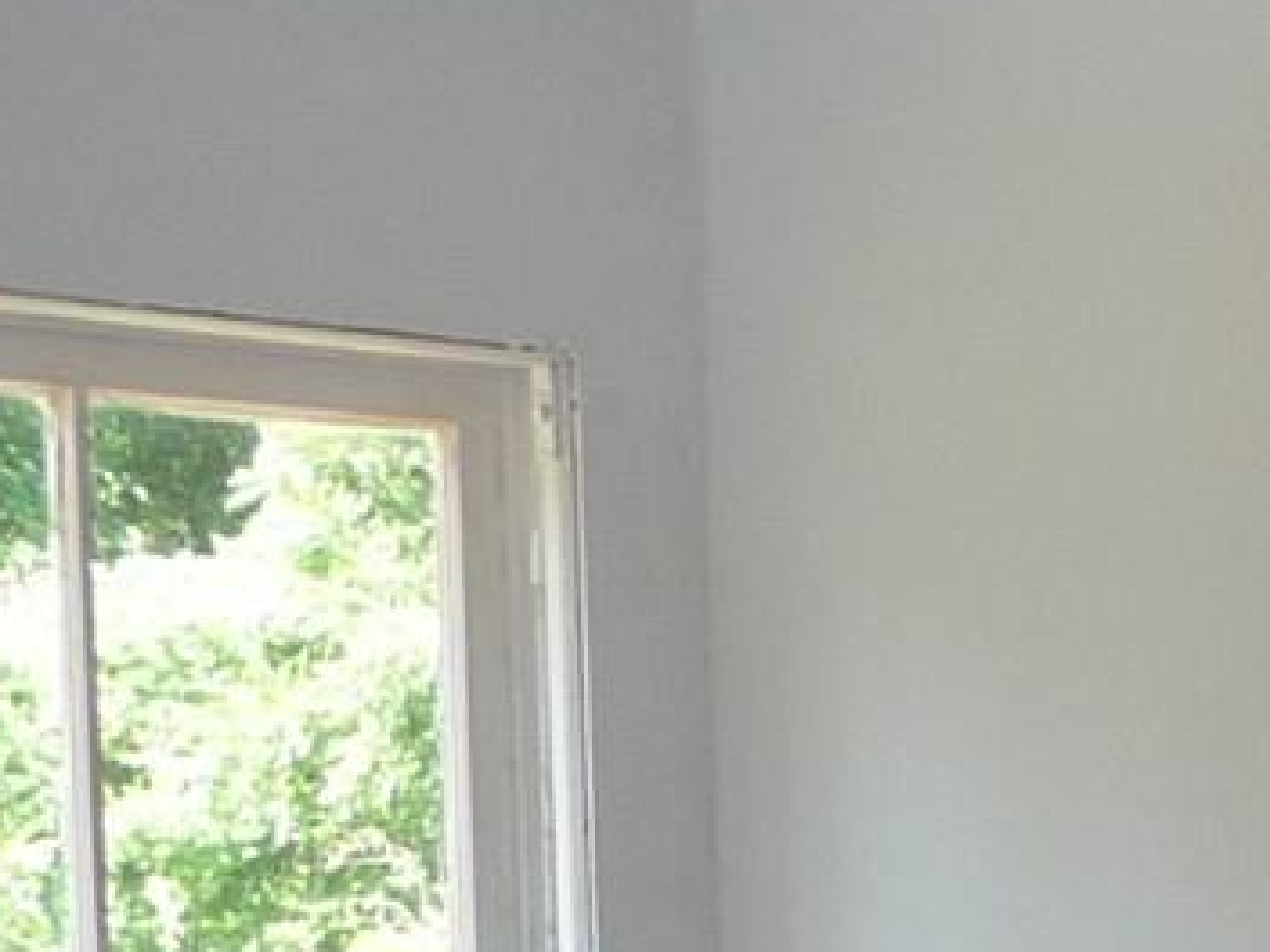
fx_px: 5980
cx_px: 2666
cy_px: 1799
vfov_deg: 8.7
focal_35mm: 163
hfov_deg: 10.9
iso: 100
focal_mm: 4.7
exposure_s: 1/50
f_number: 3.3
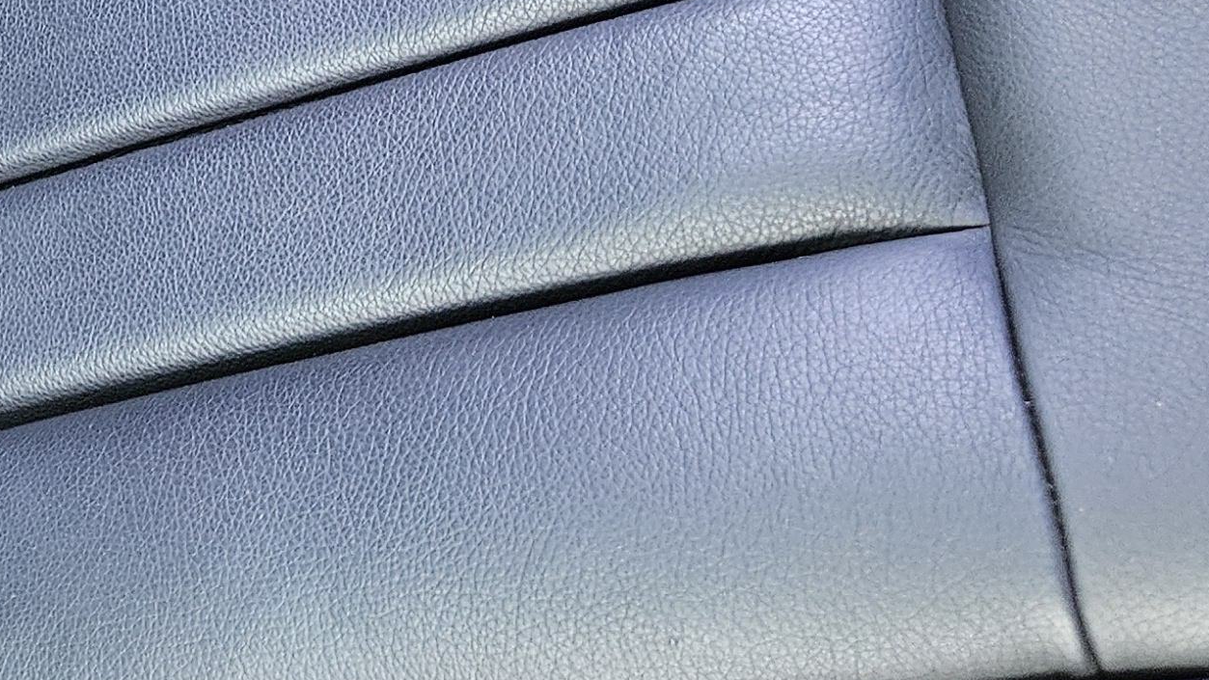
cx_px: -243
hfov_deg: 24.1
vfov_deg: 14.4
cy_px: -227
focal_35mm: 80
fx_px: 2565
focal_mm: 5.4
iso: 800
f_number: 1.8
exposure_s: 1/120
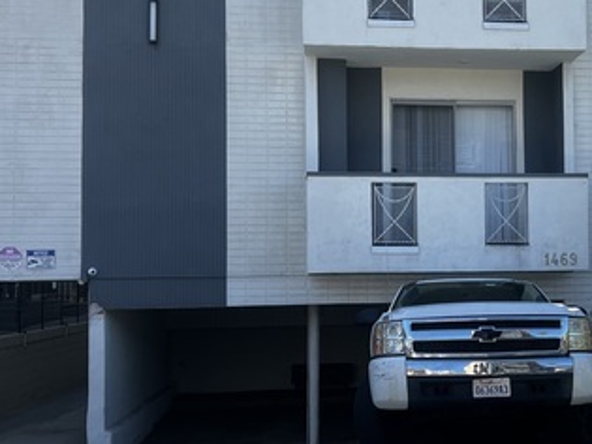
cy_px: 211
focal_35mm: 55
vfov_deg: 26.5
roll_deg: +1.4
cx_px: 443
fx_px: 940
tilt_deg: +4.9
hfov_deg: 34.2
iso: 50
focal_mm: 5.7
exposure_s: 1/1468
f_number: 1.5
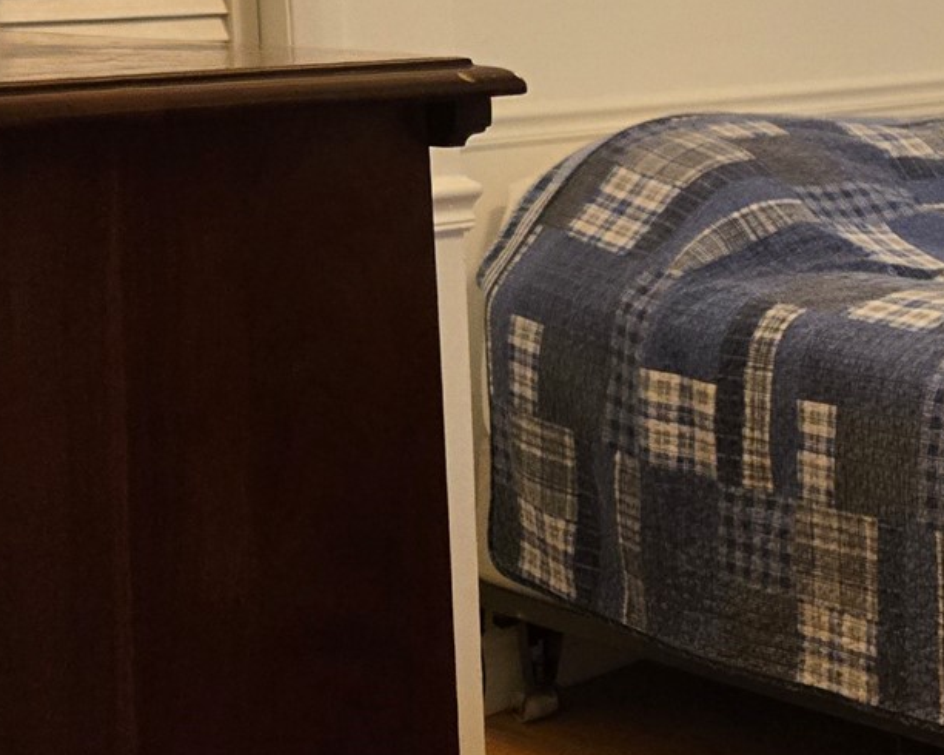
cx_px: 1284
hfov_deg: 22.3
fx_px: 2095
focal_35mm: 75
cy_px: 217
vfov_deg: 20.3
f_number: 1.8
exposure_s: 1/120
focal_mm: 5.4
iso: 500
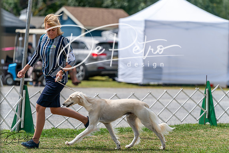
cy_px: 76
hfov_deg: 10.3
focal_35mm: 200
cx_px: 114
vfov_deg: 6.9
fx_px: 1272
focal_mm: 200
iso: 100
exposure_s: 1/1600
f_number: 4
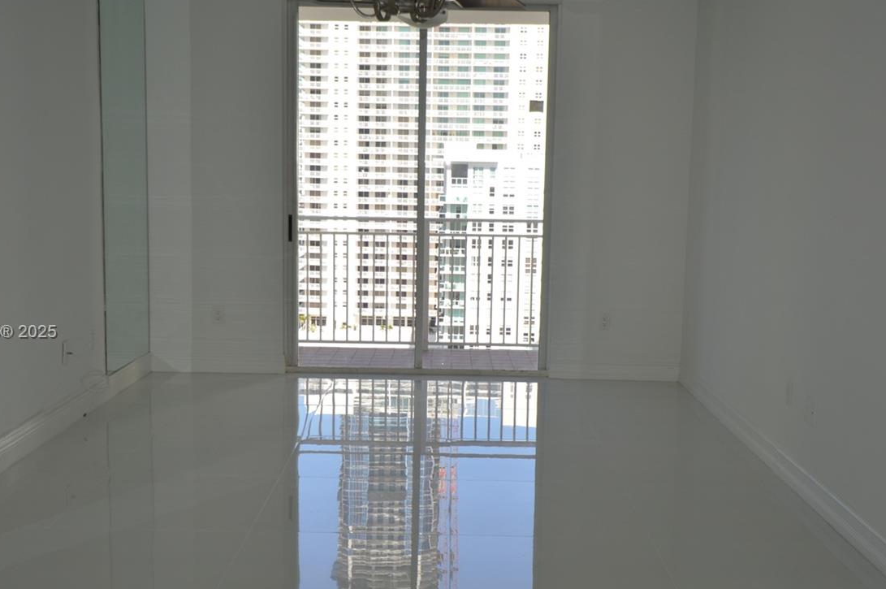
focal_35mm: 44
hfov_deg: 44.5
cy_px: 333
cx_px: 447
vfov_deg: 30.4
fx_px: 1082
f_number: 4.5
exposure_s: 1/125
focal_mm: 20
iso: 100
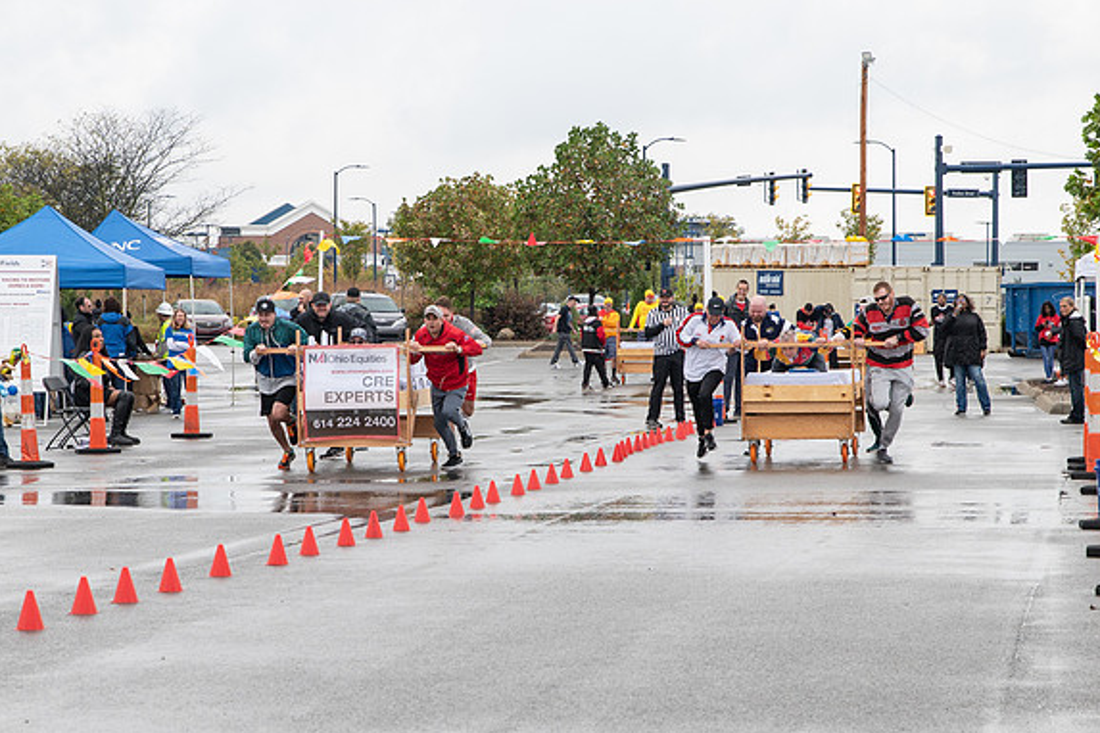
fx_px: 3911
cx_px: 504
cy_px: 436
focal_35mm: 128
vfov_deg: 10.7
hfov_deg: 16.0
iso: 400
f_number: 6.3
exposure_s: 1/400
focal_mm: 70
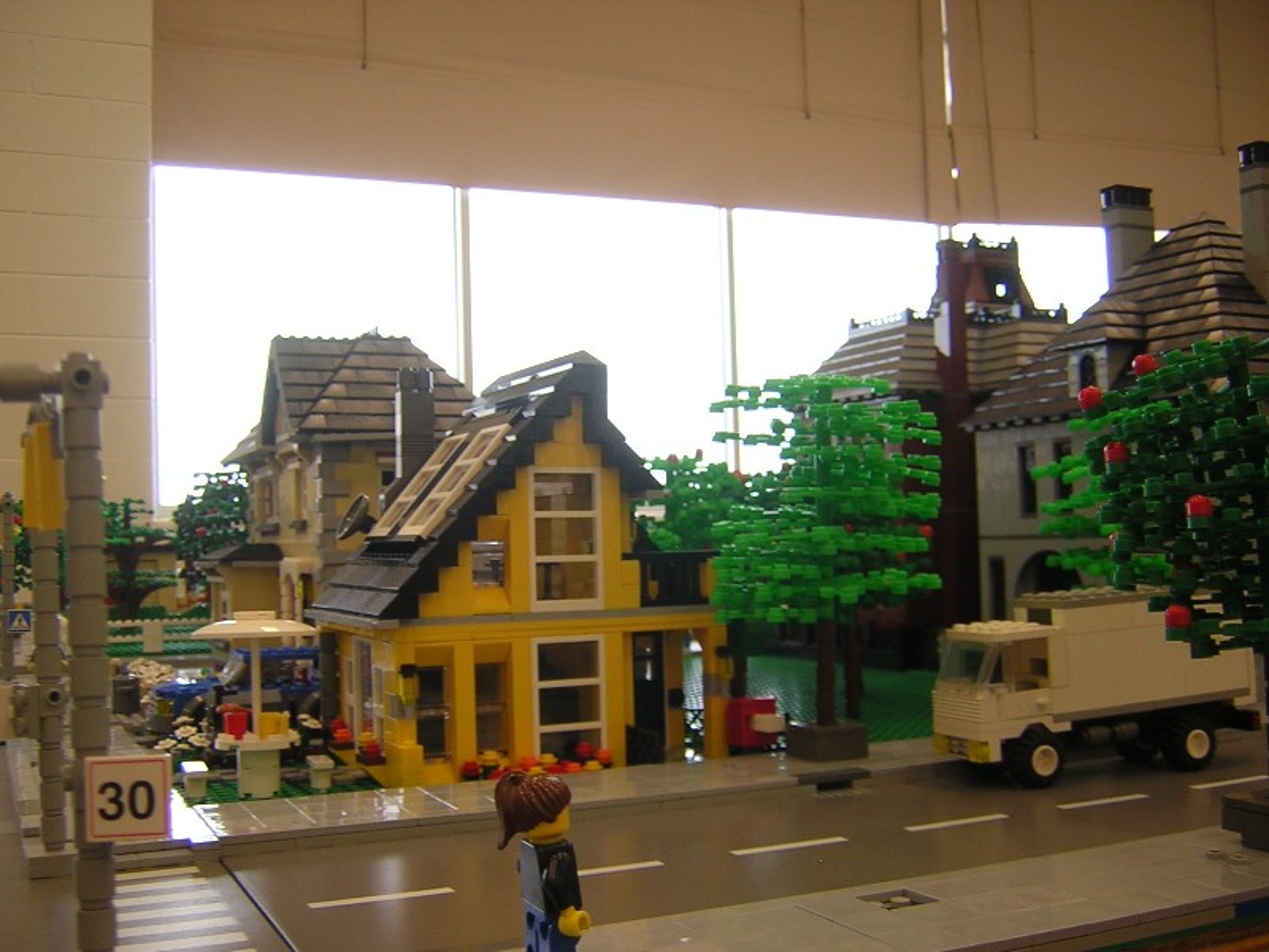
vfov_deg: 39.7
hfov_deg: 51.4
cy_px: 476
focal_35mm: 36
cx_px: 634
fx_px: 1320
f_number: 2.6
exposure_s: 1/37.7
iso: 100
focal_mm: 4.7
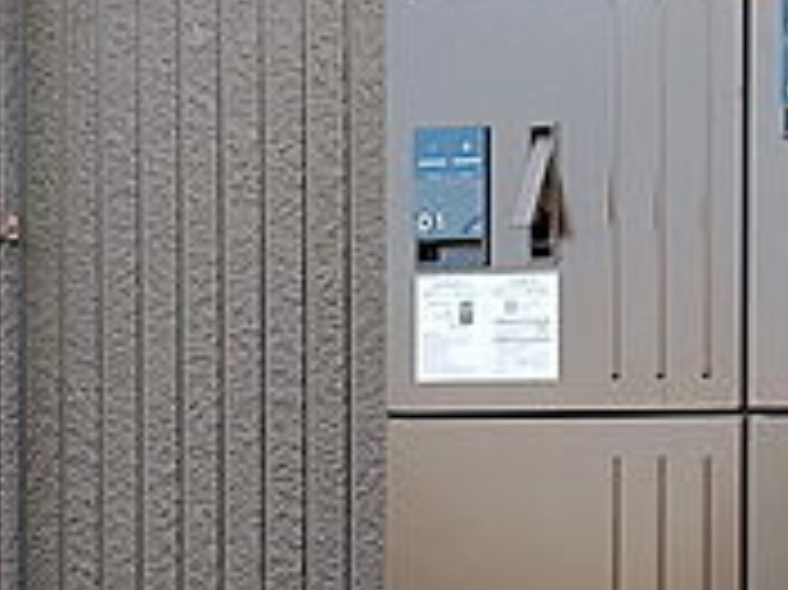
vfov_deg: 16.5
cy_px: 554
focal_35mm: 88
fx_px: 2002
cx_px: 743
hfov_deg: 21.7
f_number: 1.8
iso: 25
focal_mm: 5.23
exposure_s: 1/143
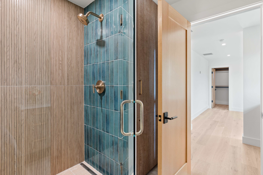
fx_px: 124
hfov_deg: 93.3
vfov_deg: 70.4
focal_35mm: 17
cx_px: 132
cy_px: 88
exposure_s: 1/1.25
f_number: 7.1
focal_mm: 17
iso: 640
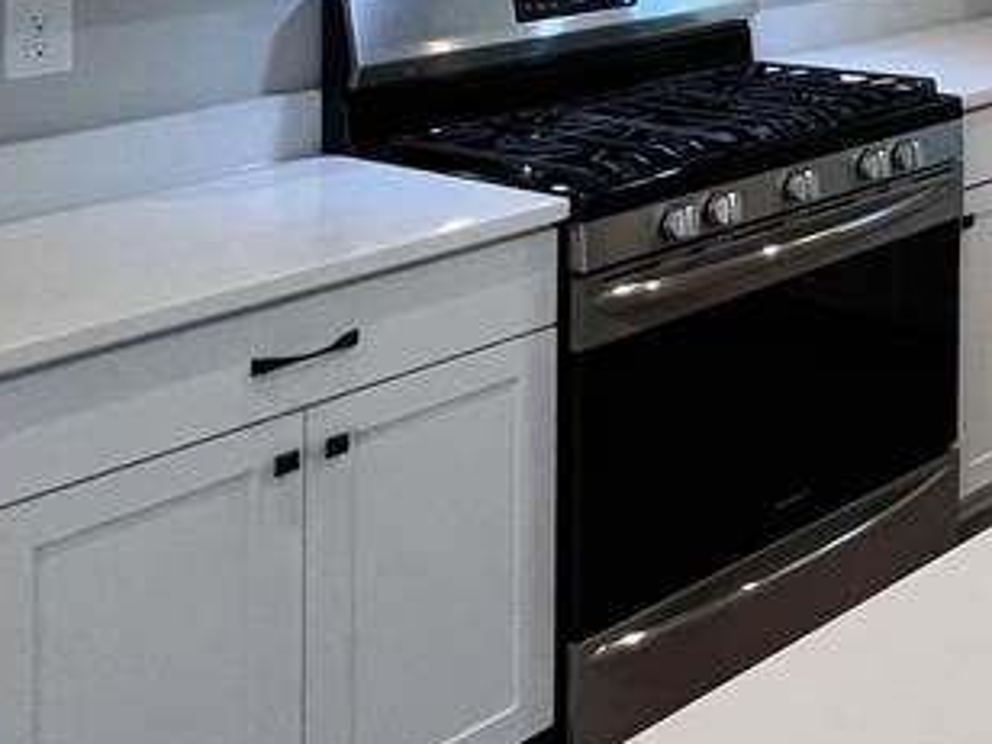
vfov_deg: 23.3
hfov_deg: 23.6
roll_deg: -0.7
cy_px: -274
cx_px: 1665
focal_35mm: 54
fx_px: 1547
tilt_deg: -0.4
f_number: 1.8
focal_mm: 1.57
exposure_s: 1/120
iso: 160
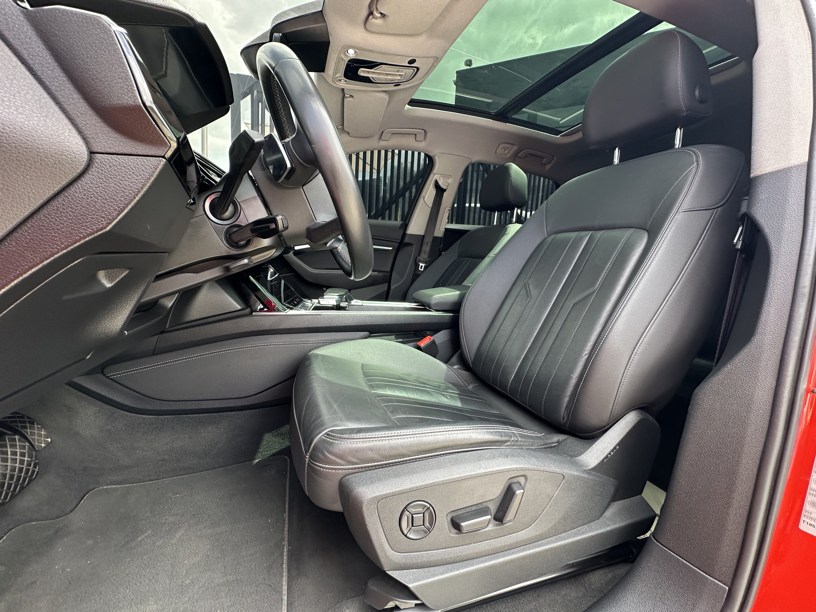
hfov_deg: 102.1
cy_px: 306
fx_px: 330
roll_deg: -3.8
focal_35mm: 14
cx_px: 408
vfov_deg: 85.7
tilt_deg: -5.4
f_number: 2.2
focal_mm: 2.22
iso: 80
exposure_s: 1/99
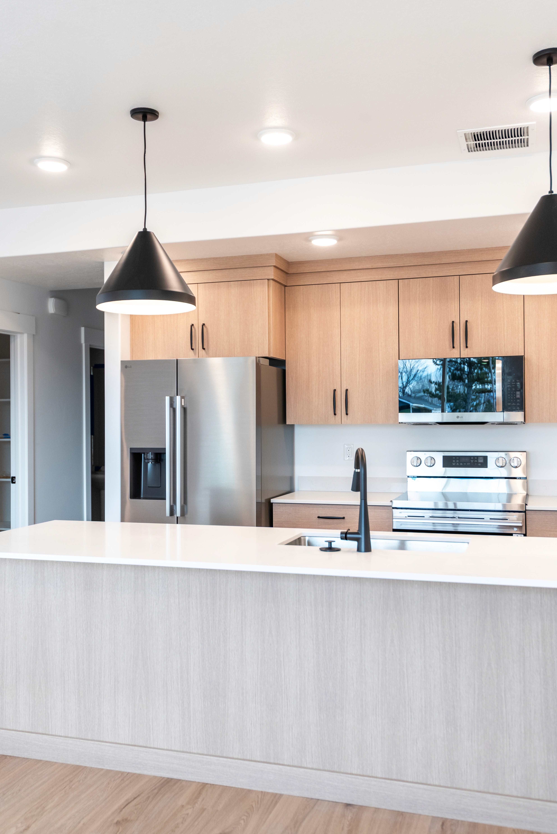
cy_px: 417
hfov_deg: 37.9
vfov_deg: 54.4
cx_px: 278
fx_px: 811
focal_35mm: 35
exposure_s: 1/125
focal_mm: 35
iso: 800
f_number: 4
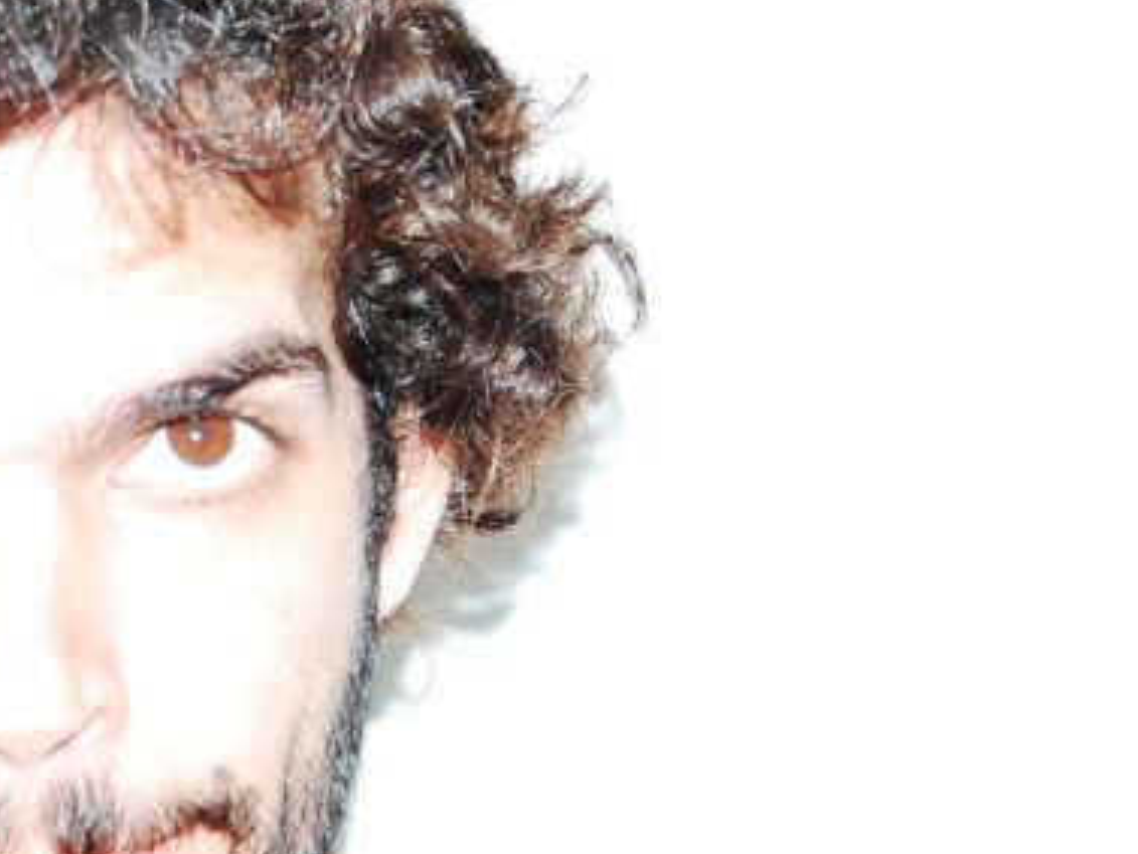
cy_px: 599
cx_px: 33
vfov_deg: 11.1
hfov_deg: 14.6
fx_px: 4374
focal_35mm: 133
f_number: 7.1
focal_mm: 34
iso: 200
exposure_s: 1/50
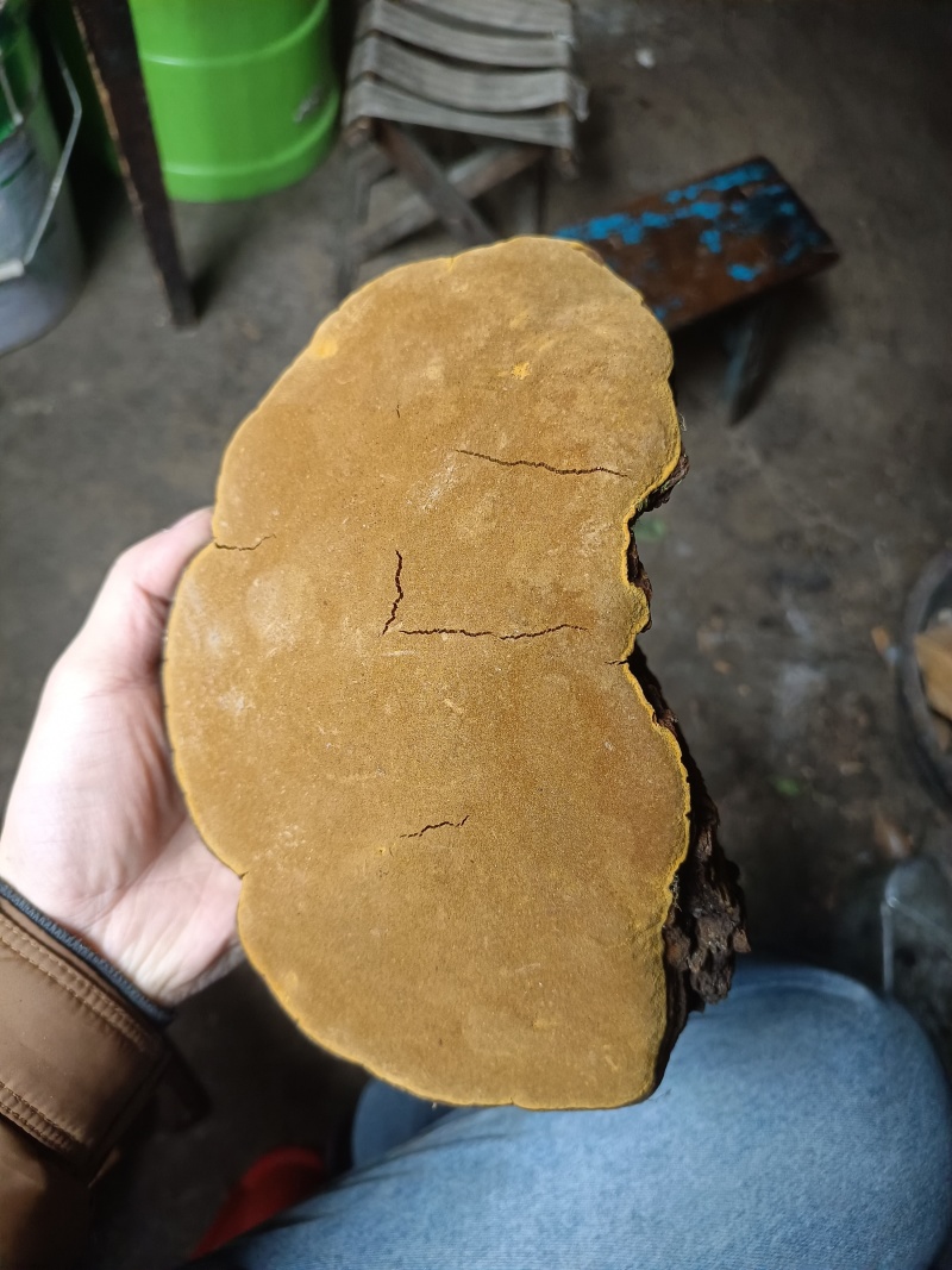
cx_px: 476
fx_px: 844
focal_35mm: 23
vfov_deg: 73.9
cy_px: 635
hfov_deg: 58.9
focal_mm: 5.59
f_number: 1.88
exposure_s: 1/33.3
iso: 2670
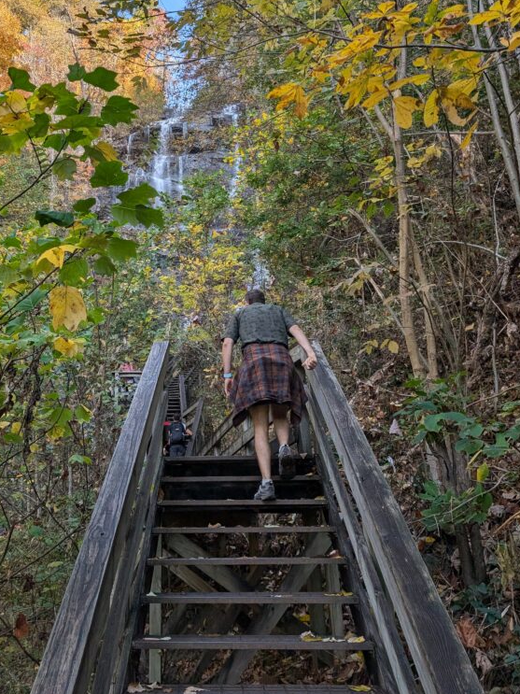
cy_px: 269
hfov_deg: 42.4
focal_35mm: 33
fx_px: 661
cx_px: 173
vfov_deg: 54.8
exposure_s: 1/262
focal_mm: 6.9
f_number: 1.68
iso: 22
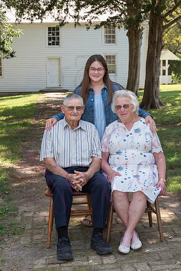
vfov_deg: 28.8
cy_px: 136
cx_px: 90
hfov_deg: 19.5
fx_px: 528
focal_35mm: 70
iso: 500
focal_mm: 70
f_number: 8
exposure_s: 1/160
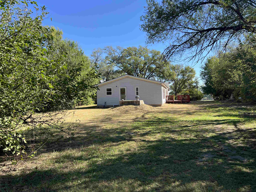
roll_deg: +1.3
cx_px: 128
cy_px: 96
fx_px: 192
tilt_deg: +0.0
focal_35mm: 26
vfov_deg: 53.1
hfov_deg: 67.3
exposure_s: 1/1698
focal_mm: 5.7
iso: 50
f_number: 1.5
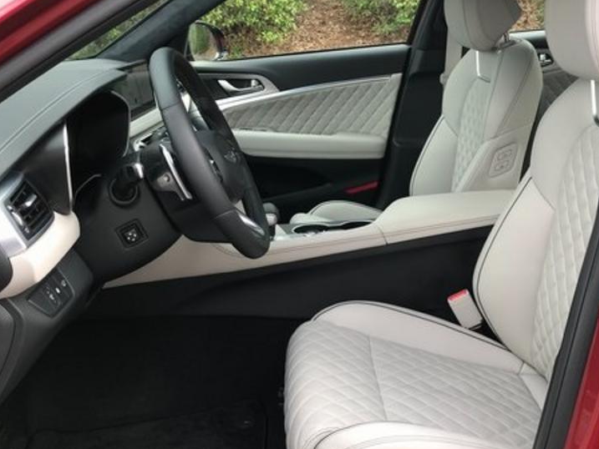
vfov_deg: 36.0
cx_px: 330
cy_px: 234
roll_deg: +1.0
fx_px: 692
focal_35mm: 40
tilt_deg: -15.7
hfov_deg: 46.7
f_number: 1.8
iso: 20
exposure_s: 1/122
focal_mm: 3.99
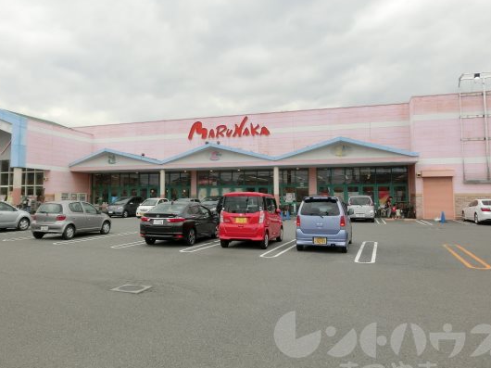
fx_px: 411
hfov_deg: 61.4
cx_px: 208
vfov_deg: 48.1
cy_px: 167
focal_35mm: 29
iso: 80
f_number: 3
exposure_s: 1/640
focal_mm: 4.24
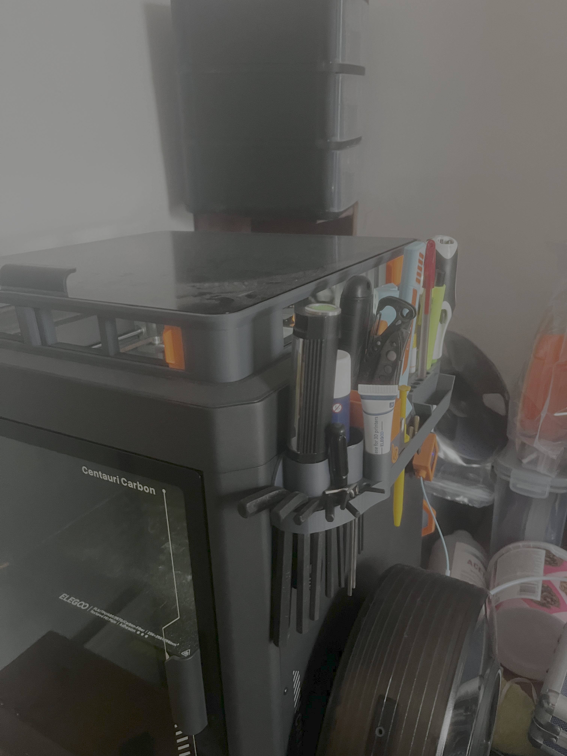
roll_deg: +1.1
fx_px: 568
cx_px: 284
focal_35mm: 26
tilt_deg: -17.8
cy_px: 378
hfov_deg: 53.1
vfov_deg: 67.3
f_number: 1.6
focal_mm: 5.1
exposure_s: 1/30
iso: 640
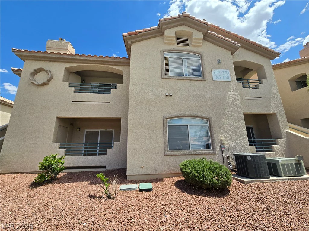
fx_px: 116
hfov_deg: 106.2
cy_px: 116
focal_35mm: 13
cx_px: 154
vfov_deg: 89.9
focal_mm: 2.2
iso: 50
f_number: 2.2
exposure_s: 1/3092
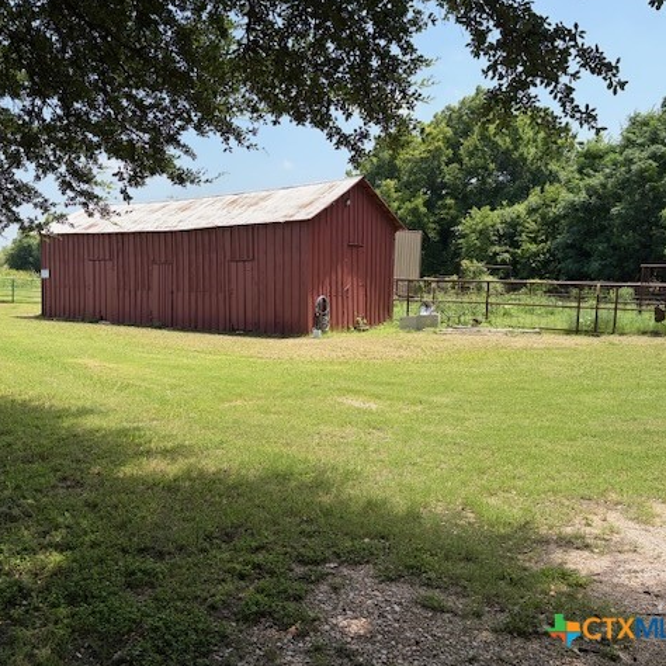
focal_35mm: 31
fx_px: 675
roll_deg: +0.1
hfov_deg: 52.2
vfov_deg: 52.5
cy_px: 333
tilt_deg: -5.7
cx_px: 264
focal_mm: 5.96
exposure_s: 1/1517
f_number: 1.6
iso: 50
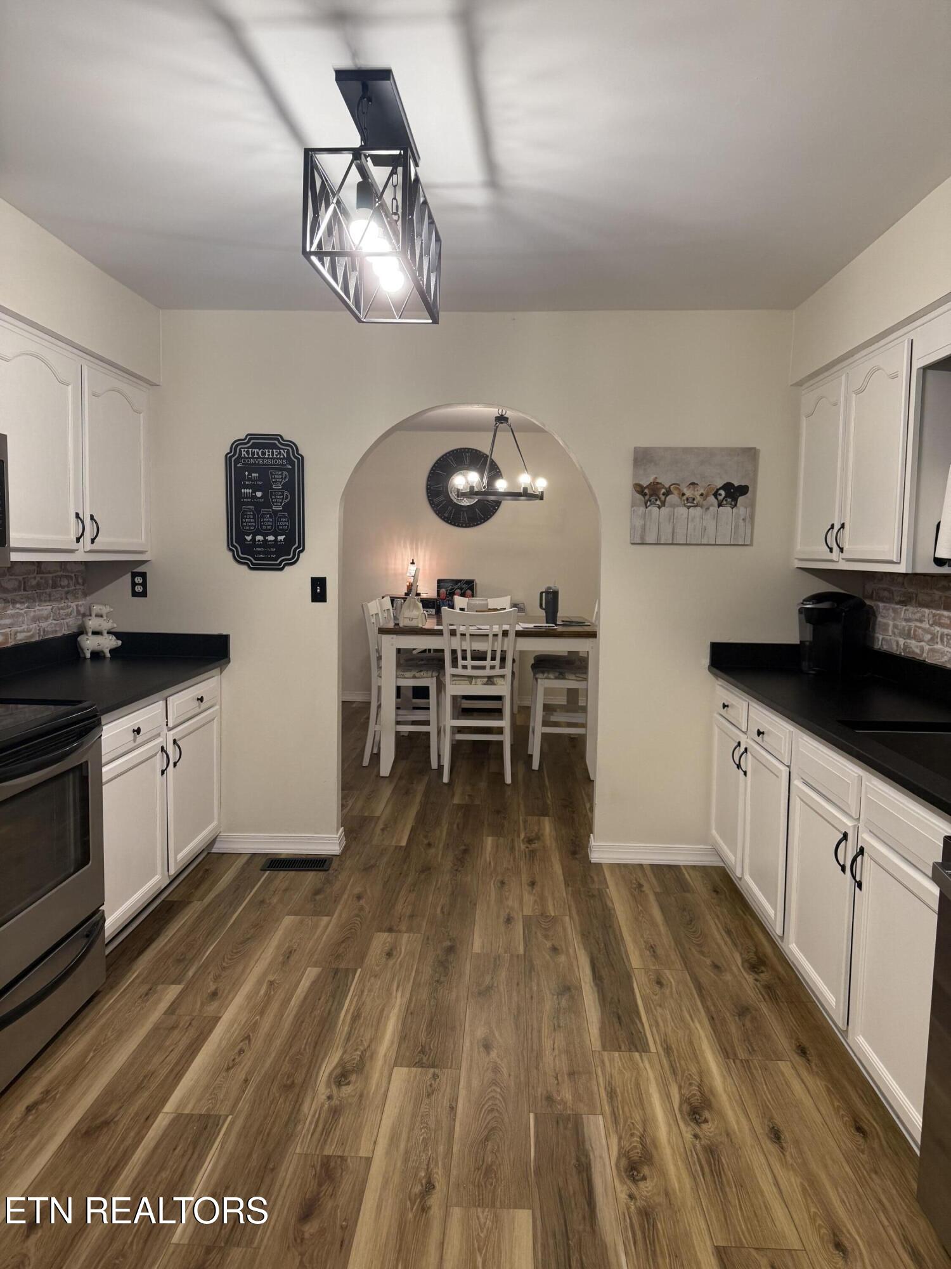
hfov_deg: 56.8
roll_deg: -2.0
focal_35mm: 24
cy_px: 634
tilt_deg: -5.1
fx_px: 879
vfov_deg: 71.6
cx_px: 476
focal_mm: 6.76
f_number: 1.78
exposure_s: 1/60
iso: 160
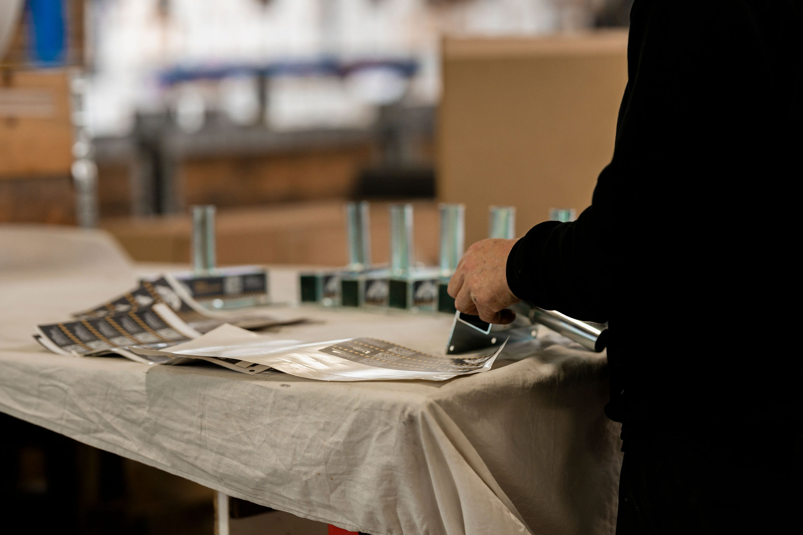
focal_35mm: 107
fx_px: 2389
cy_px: 268
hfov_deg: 19.1
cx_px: 402
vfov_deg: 12.8
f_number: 2.2
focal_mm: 105
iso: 320
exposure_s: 1/125
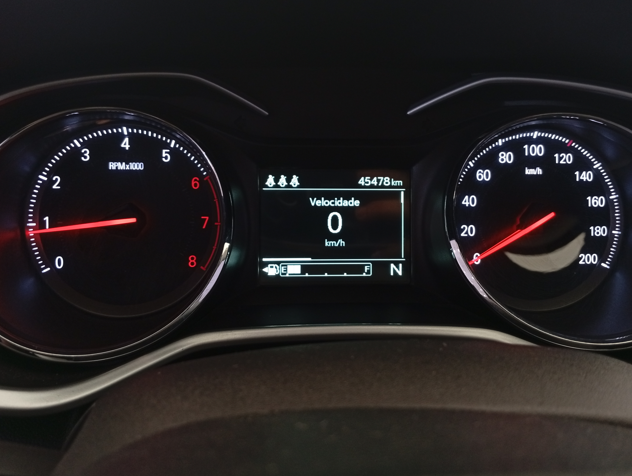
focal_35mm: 32
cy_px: 220
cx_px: 327
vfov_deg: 44.2
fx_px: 585
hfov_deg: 56.7
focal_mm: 3.98
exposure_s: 1/30
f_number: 1.8
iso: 434
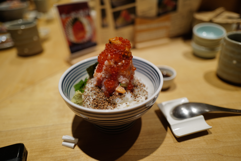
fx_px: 187
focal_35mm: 28
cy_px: 80
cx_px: 120
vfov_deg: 46.4
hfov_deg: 65.5
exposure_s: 1/80
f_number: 1.7
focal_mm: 28
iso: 125
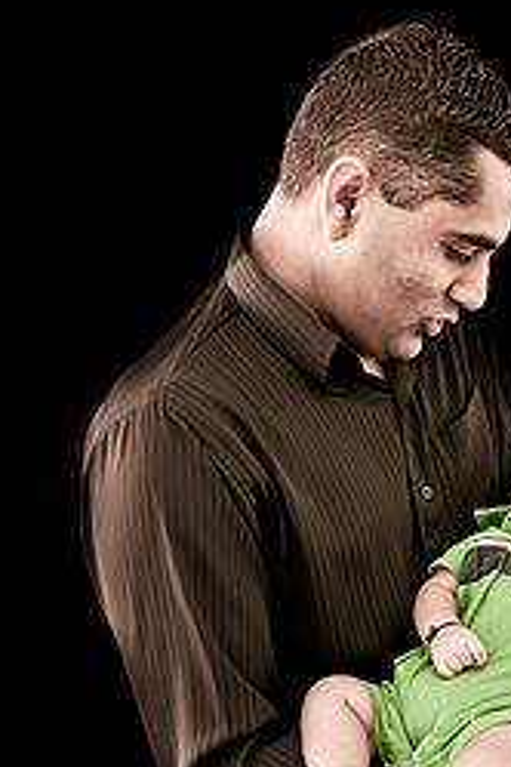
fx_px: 1384
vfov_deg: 30.9
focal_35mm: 65
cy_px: 456
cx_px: 399
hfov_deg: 20.7
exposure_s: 1/60
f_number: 2.8
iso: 100
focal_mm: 24
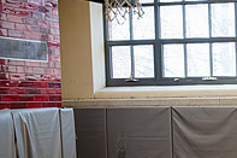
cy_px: 210
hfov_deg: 16.3
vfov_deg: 11.0
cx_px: 275
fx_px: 796
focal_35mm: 121
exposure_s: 1/1000
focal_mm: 41
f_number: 4
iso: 8000
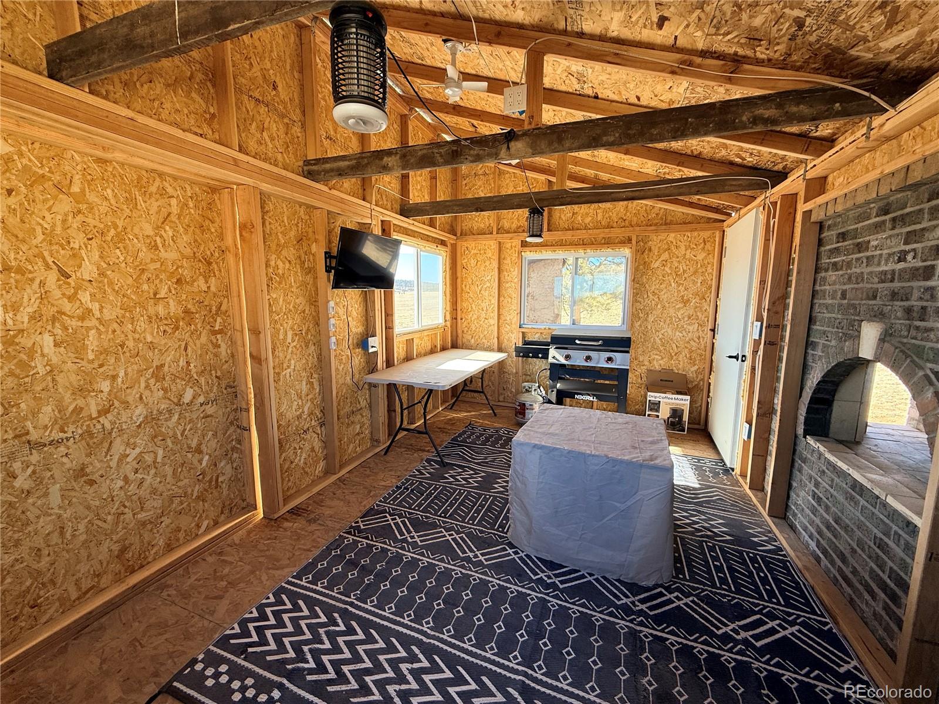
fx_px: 380
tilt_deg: -8.3
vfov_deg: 85.7
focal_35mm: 14
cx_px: 470
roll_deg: +0.0
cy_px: 352
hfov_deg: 102.1
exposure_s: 1/99
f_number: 2.2
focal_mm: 2.22
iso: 80
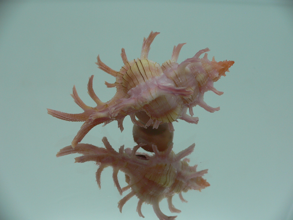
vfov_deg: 40.7
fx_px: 296
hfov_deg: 52.6
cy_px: 110
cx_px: 146
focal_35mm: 35
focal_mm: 4.6
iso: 80
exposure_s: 1/60
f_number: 2.8
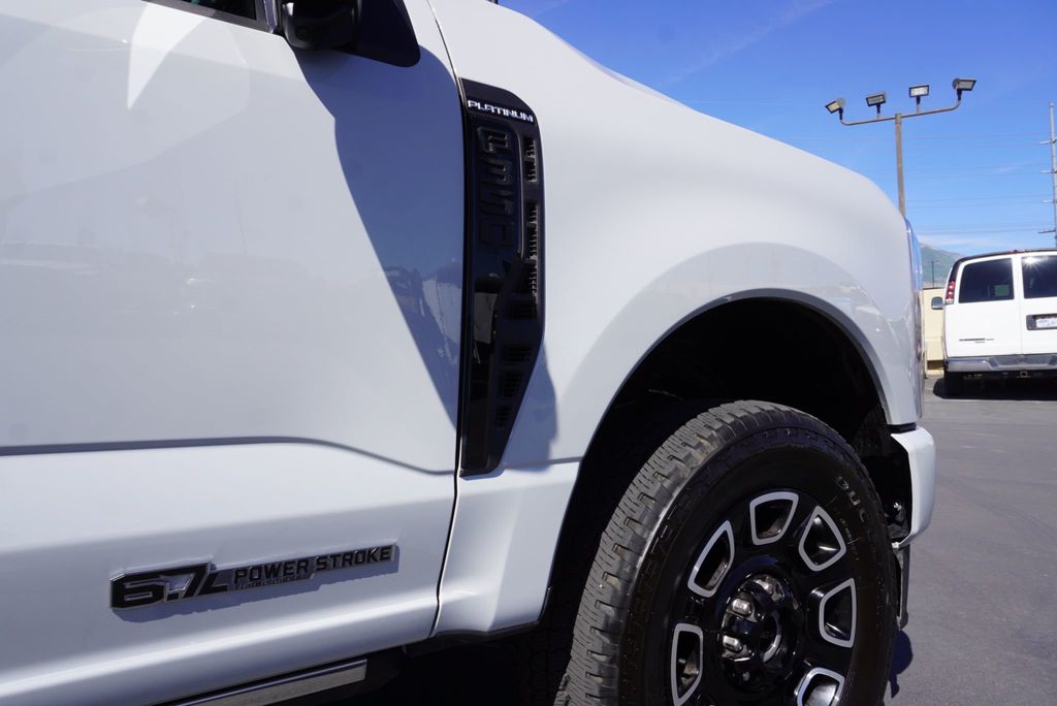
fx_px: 793
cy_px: 353
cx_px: 528
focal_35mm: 27
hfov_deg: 67.4
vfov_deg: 48.0
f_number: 10
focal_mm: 18
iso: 100
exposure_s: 1/160
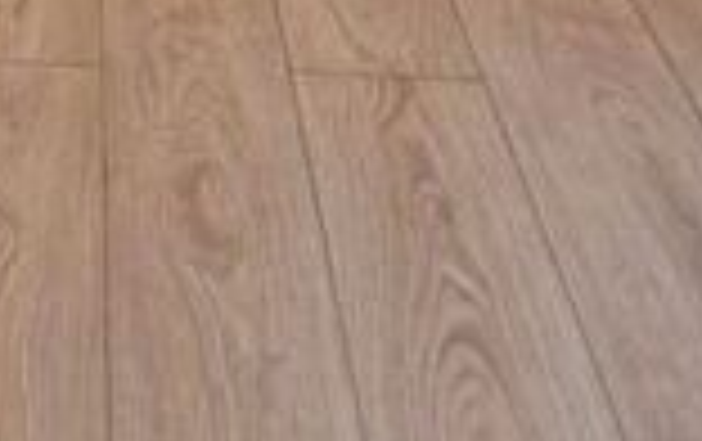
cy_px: -641
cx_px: -112
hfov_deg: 23.3
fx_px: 1571
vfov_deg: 12.4
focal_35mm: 82
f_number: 1.8
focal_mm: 5.4
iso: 320
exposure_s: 1/100
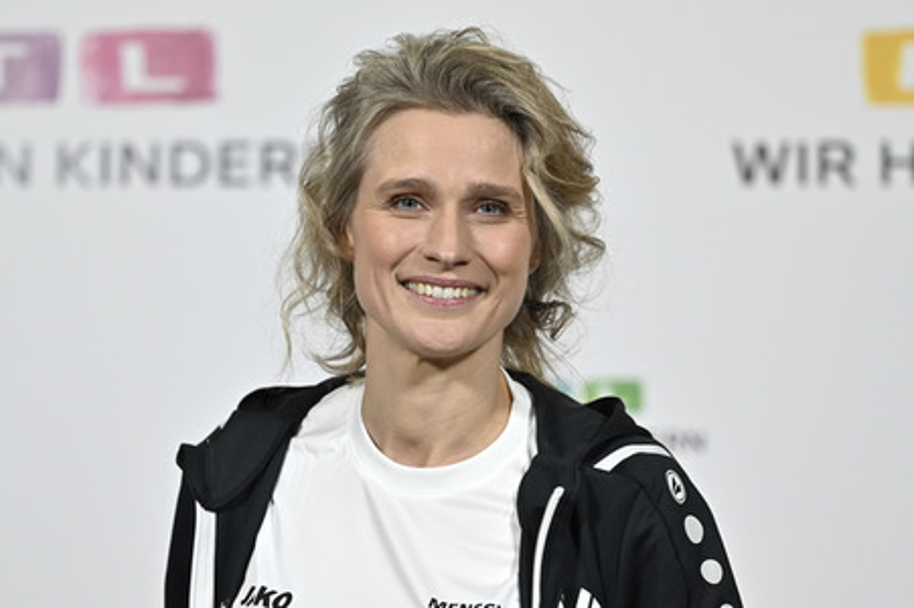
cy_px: 304
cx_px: 457
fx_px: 2918
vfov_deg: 11.9
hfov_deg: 17.8
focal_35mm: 115
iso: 640
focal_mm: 115
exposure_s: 1/640
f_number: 2.8
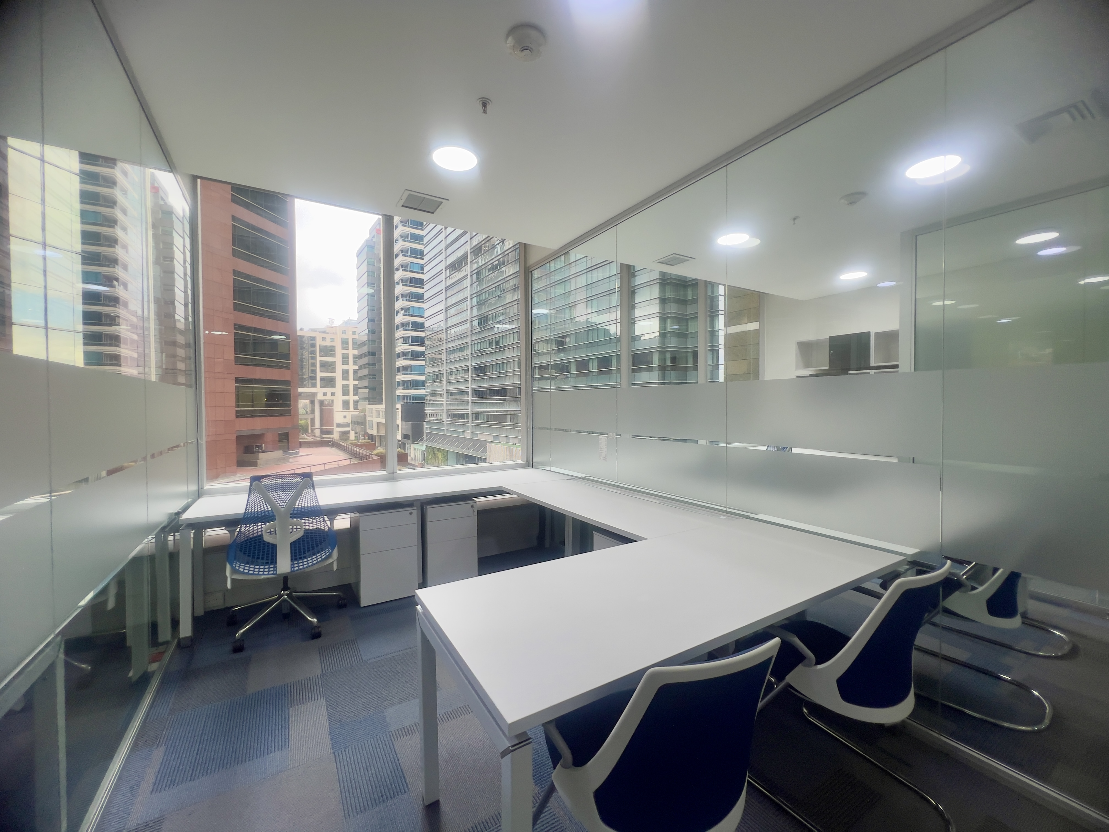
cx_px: 554
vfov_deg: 89.9
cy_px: 416
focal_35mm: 13
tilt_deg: -1.9
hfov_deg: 106.2
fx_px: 416
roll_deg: +0.3
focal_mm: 1.57
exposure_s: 1/120
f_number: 1.8
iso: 50
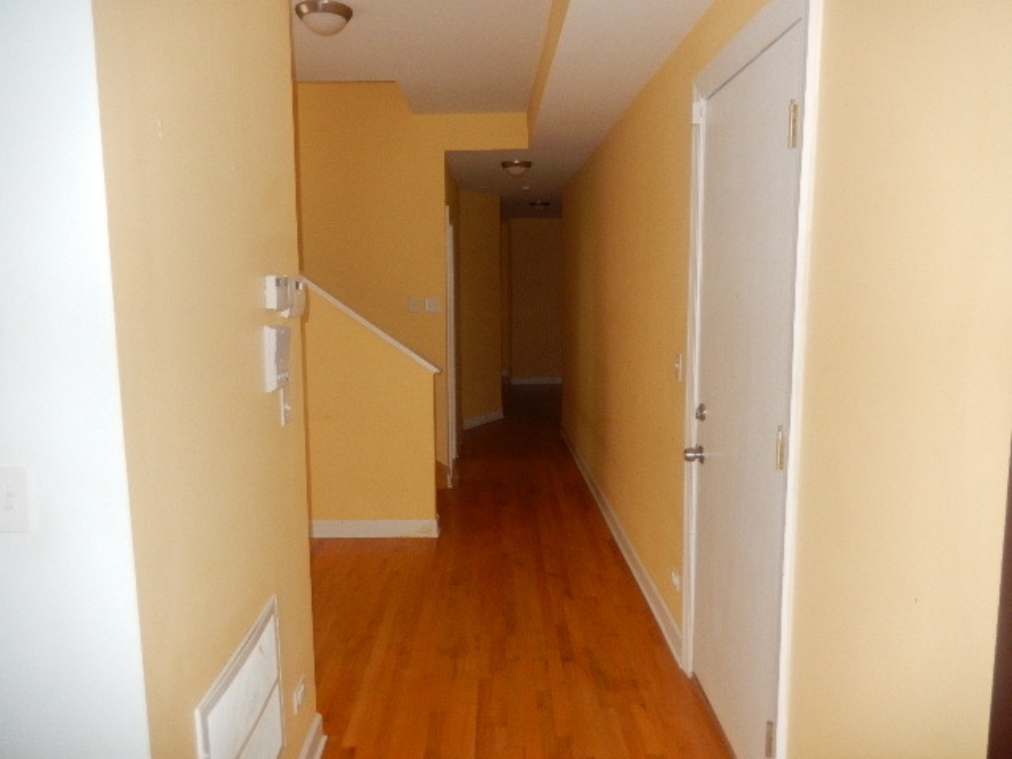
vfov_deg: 54.9
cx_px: 506
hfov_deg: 69.4
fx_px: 731
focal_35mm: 25
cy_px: 380
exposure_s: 1/30
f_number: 3.4
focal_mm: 4.5
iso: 200
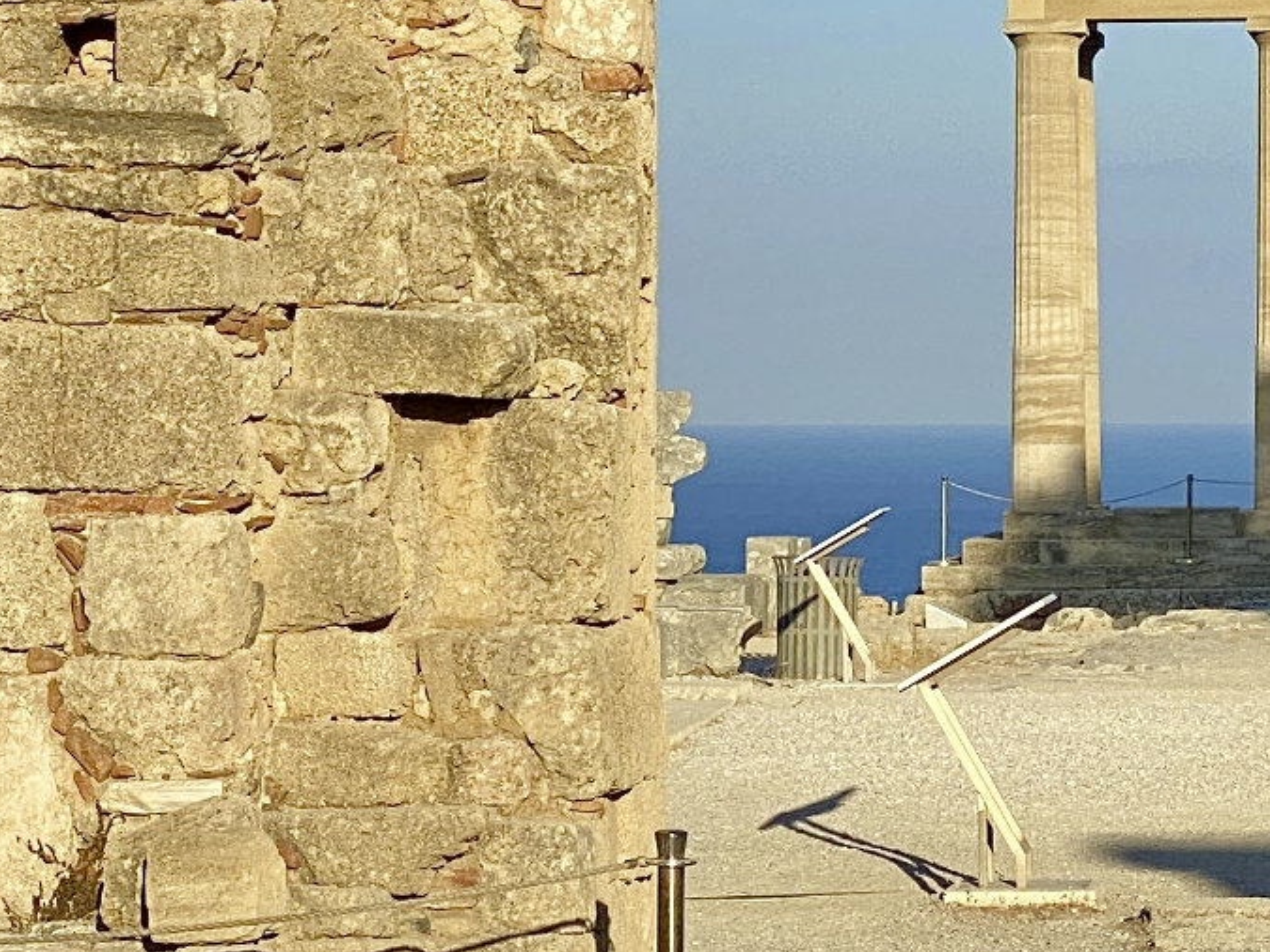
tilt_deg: +2.9
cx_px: 1005
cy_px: 0
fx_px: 6786
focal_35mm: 185
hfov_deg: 10.7
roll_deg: -0.2
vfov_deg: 8.0
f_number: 2
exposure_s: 1/1453
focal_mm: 6
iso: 20
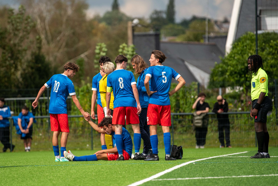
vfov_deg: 4.3
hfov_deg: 6.5
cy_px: 83
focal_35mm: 317
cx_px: 105
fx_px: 2452
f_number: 2.8
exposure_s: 1/4000
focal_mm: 200
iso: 180
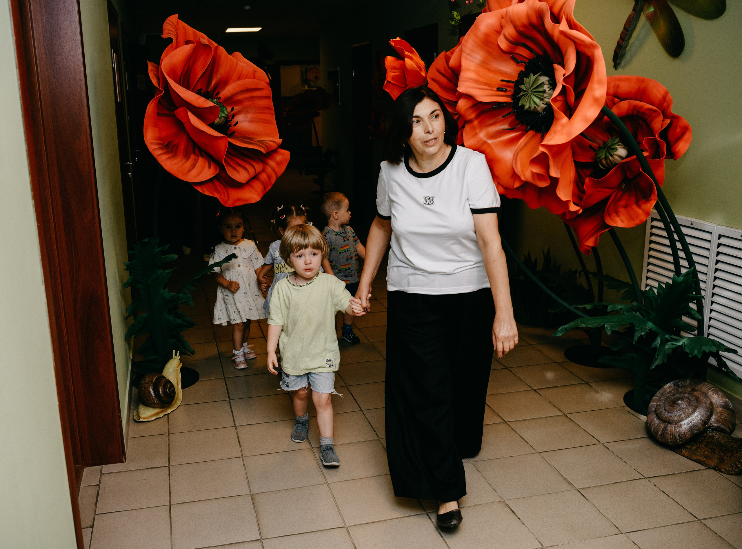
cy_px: 264
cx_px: 337
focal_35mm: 35
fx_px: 745
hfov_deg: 52.9
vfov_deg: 40.5
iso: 320
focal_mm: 30
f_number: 4
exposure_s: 1/160
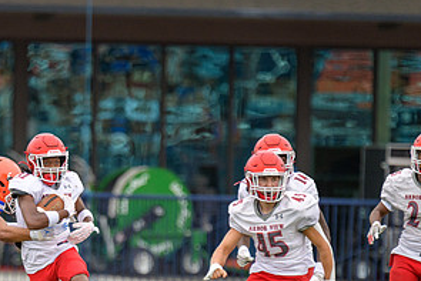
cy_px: 288
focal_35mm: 683
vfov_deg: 2.0
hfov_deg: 3.0
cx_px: 61
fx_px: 7991
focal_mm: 300
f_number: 2.8
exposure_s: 1/500
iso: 360
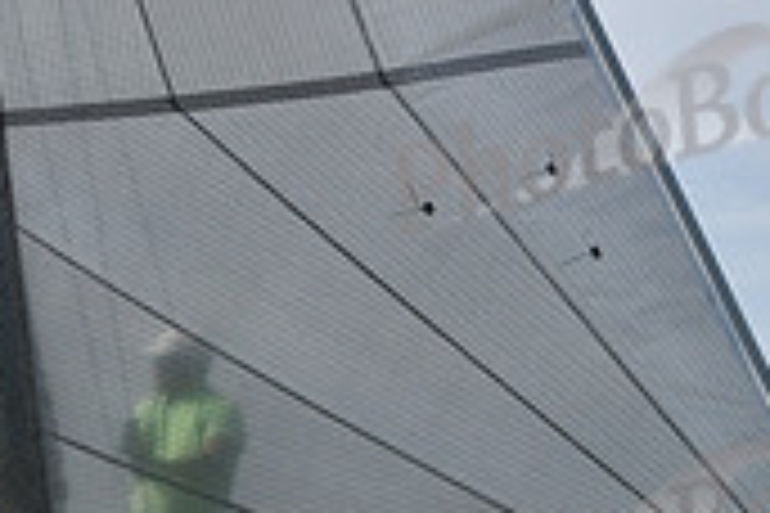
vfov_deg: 5.7
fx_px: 5090
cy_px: 830
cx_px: 158
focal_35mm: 238
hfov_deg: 8.6
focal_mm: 70
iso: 320
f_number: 10
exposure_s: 1/1000
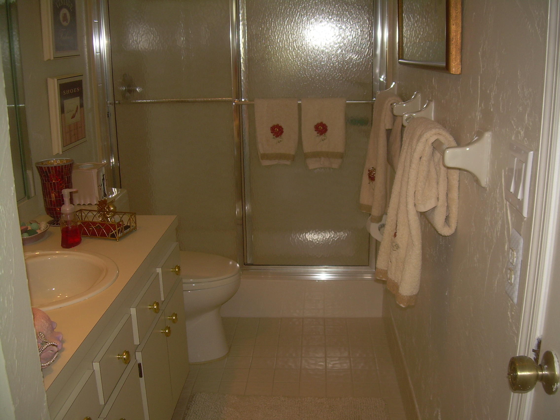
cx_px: 280
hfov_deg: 49.0
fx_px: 615
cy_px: 210
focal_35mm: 38
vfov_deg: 37.7
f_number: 2.8
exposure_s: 1/60
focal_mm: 6.3
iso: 50
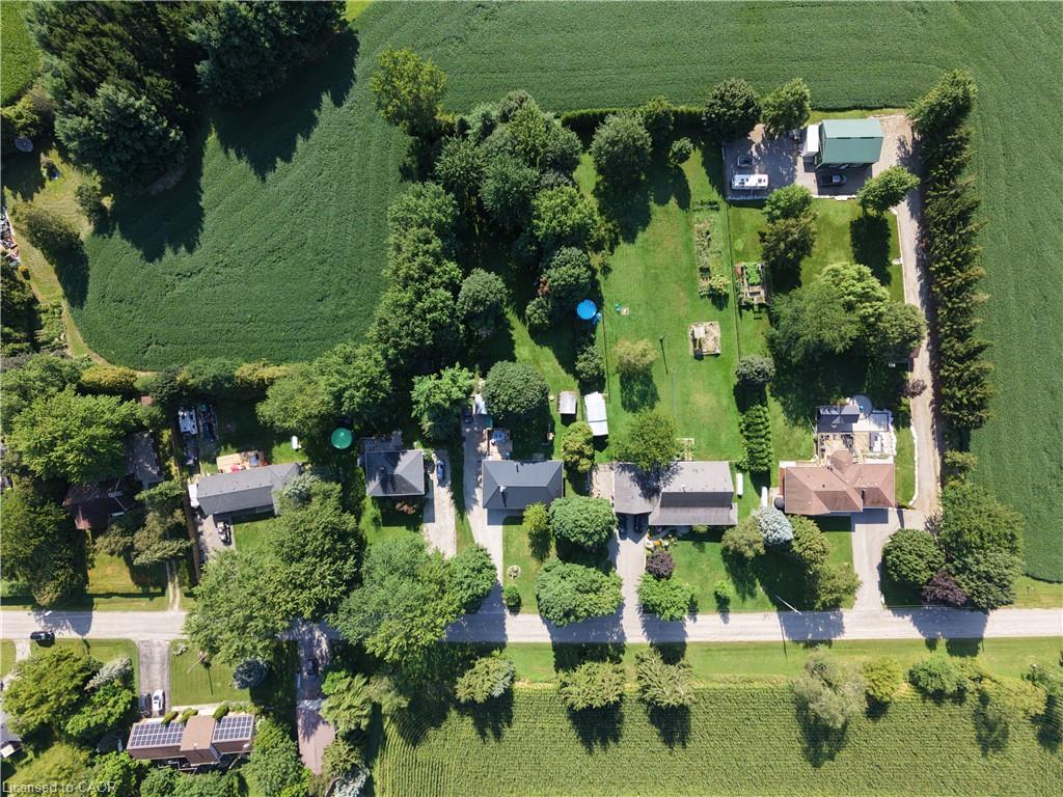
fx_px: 491
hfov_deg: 94.5
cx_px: 532
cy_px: 398
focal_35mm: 16
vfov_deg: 78.1
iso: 200
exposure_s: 1/500
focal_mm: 3.05
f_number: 2.2
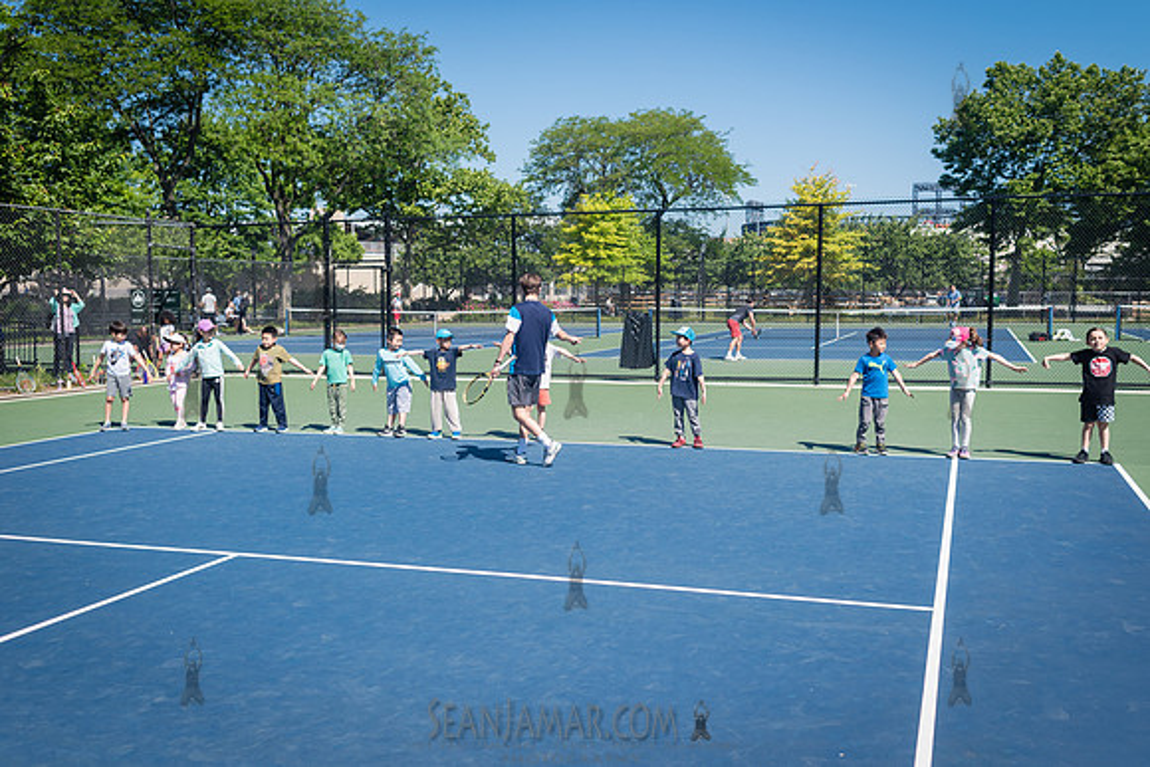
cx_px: 575
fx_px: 1126
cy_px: 384
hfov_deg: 54.1
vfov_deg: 37.6
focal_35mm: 35
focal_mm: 35
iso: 200
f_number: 4
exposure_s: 1/2000
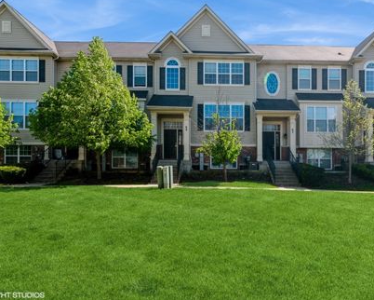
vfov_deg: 65.6
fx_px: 233
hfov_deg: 77.0
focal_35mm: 21
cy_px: 147
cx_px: 217
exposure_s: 1/160
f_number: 9
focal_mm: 12
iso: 100
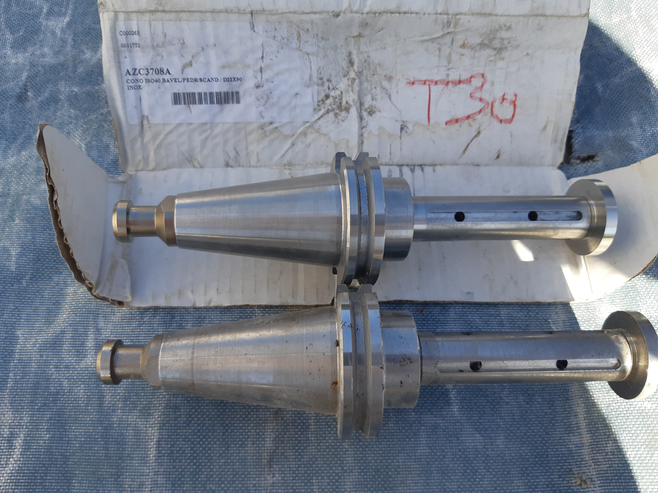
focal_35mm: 26
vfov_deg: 53.1
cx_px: 329
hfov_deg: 67.3
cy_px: 246
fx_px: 494
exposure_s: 1/582
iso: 40
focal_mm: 3.93
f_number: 1.7
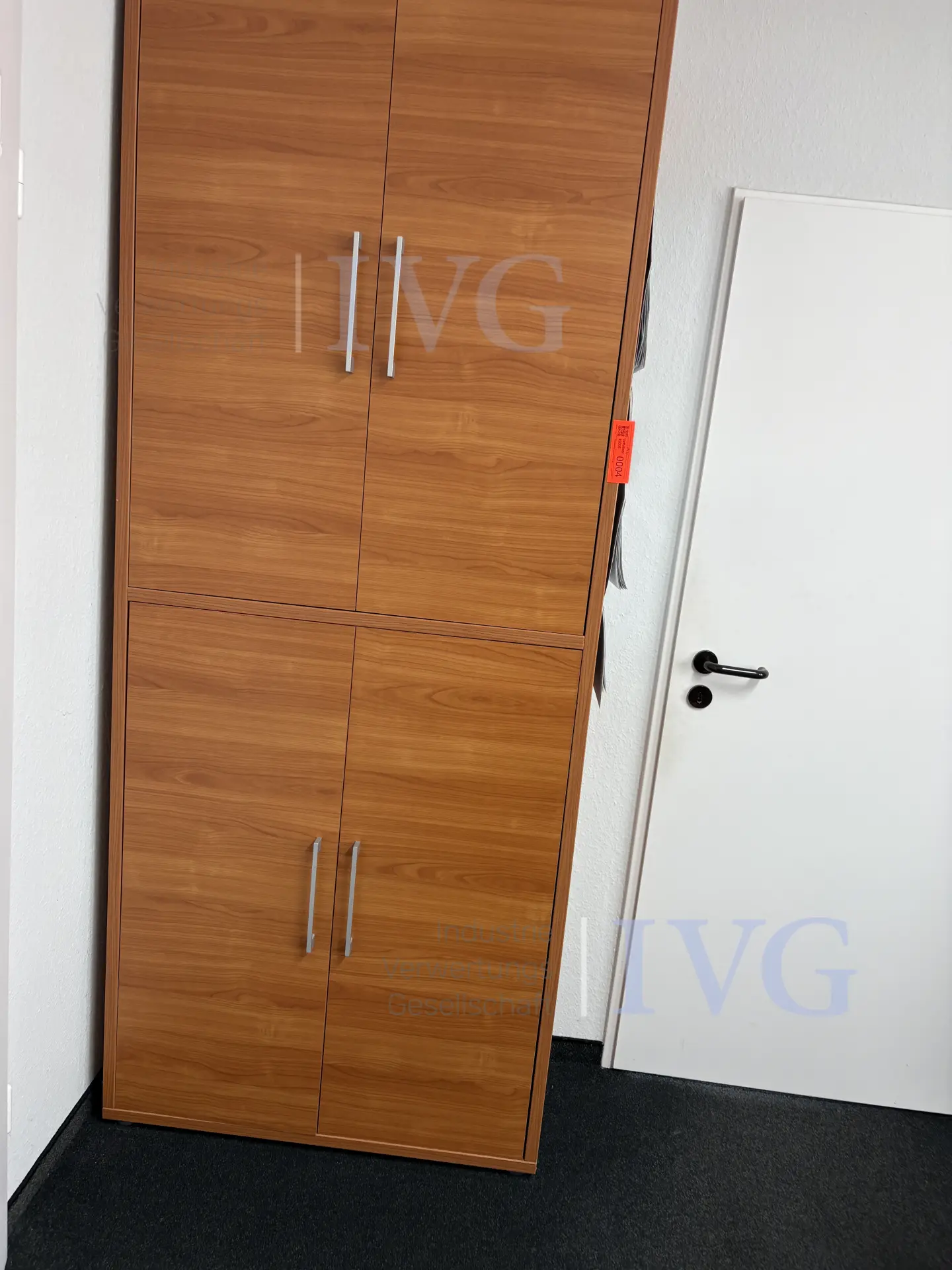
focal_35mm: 26
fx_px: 953
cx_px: 476
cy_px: 635
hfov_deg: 53.1
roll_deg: -6.1
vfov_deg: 67.3
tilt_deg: -10.6
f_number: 1.6
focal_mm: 5.96
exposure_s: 1/50
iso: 80
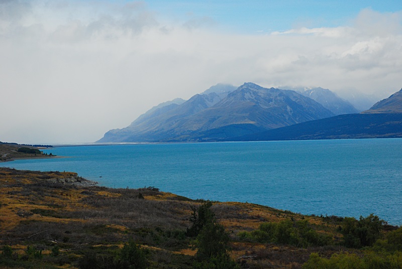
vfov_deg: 13.1
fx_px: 1174
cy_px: 134
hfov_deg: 19.4
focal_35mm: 105
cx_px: 201
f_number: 6.3
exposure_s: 1/2500
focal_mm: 70
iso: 400
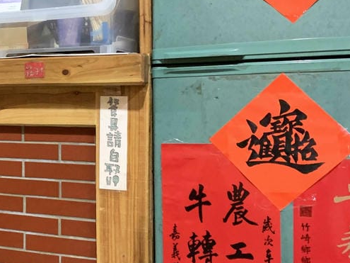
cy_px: 111
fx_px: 637
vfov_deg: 23.3
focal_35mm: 63
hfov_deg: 28.4
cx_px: -20
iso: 320
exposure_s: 1/30
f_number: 1.8
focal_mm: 4.25
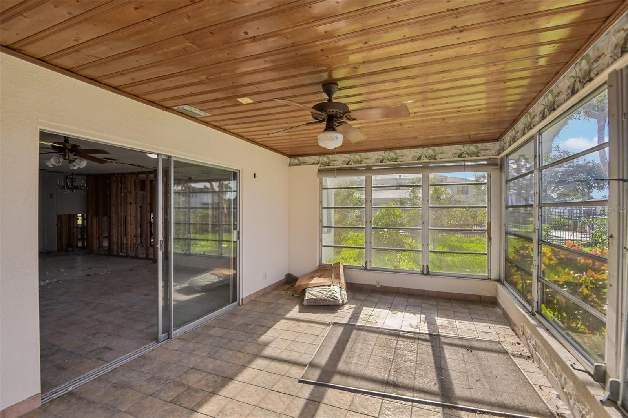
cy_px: 209
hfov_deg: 96.7
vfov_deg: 73.7
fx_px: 279
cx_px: 314
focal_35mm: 16
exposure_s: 1/160
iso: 400
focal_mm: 16
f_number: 8
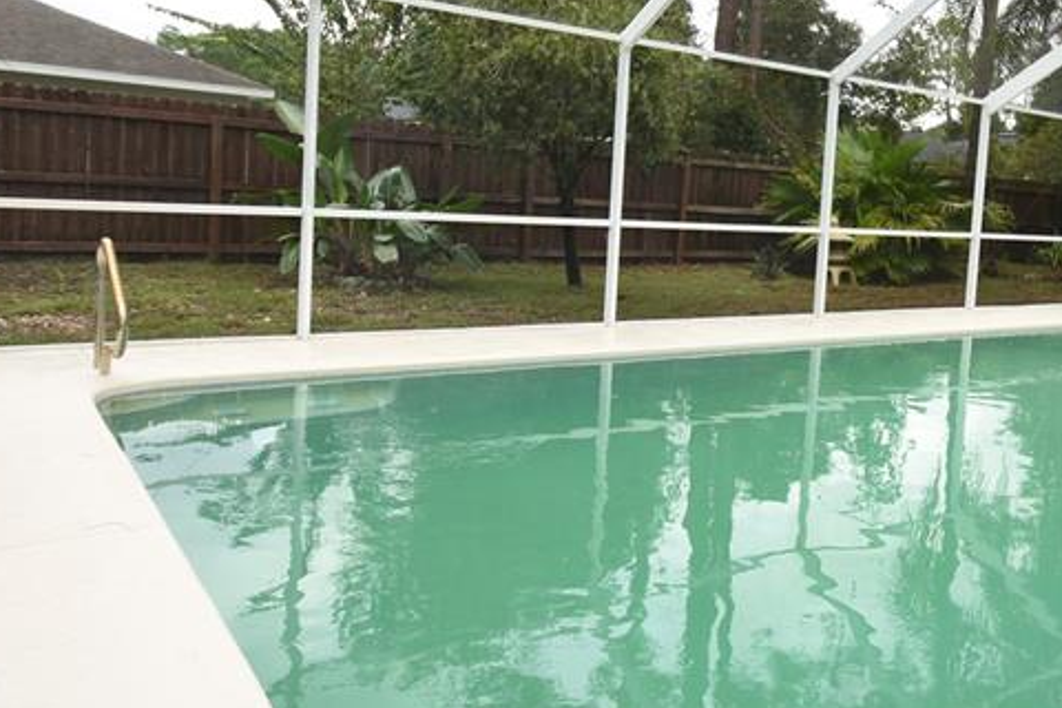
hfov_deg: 55.3
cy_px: 250
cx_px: 821
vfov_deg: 40.7
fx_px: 944
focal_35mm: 32
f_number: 5.6
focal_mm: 10
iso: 100
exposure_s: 1/125
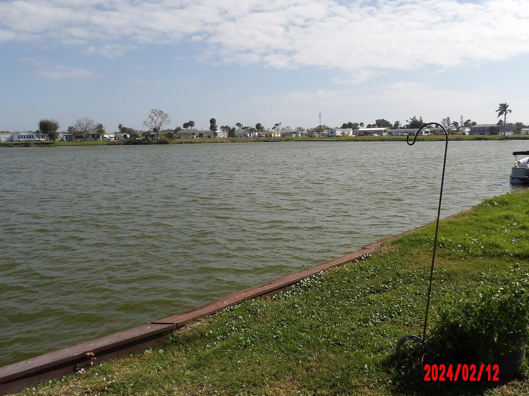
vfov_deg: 48.2
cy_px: 186
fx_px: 443
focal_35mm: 29
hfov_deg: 61.6
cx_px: 286
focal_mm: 4.3
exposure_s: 1/616
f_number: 5.6
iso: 100
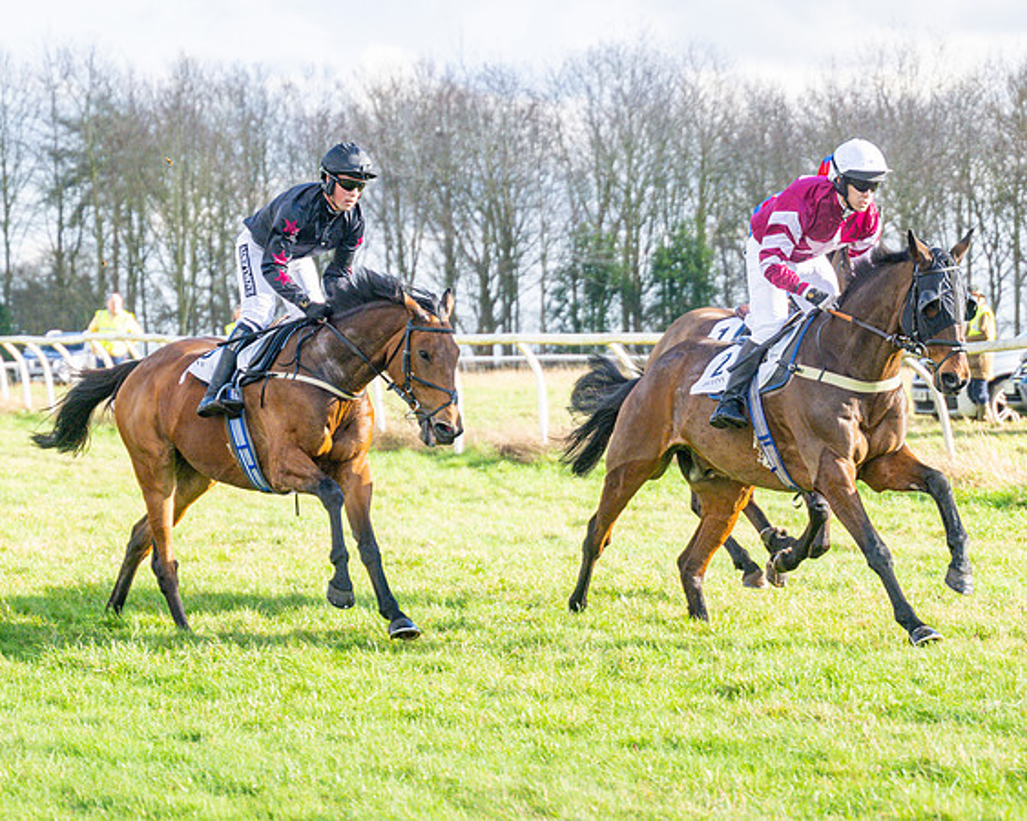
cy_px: 411
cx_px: 404
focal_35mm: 179
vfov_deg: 8.6
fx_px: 5428
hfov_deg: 10.8
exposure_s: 1/1250
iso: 400
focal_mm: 98
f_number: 4
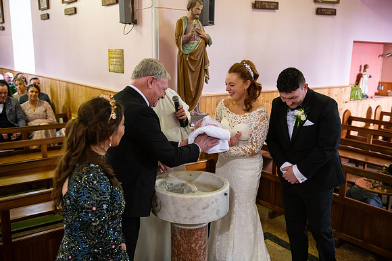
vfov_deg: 37.9
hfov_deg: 54.4
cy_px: 130
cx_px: 196
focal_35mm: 35
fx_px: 381
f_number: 3.5
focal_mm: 35
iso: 1250
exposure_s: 1/160
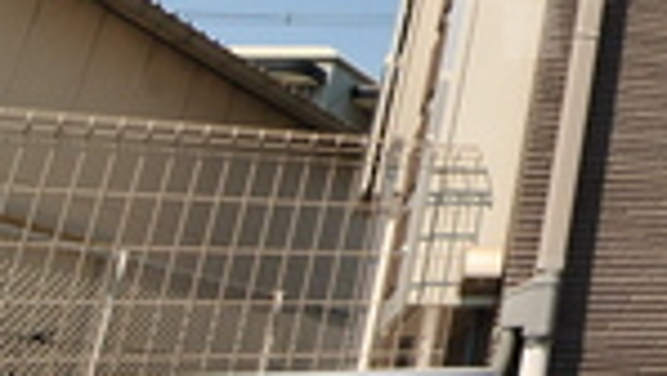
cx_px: 1119
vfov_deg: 21.3
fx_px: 956
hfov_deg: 24.2
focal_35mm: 54
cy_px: -27
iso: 200
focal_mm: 8
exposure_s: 1/200
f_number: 10
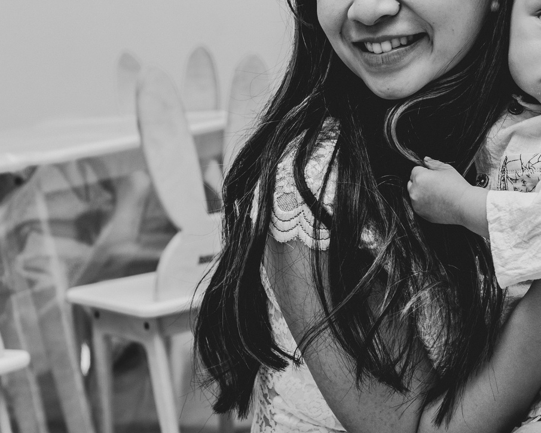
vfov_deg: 13.0
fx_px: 1889
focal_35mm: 118
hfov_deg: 16.1
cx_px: 465
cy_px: 108
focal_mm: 42
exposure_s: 1/160
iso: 125
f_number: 3.5
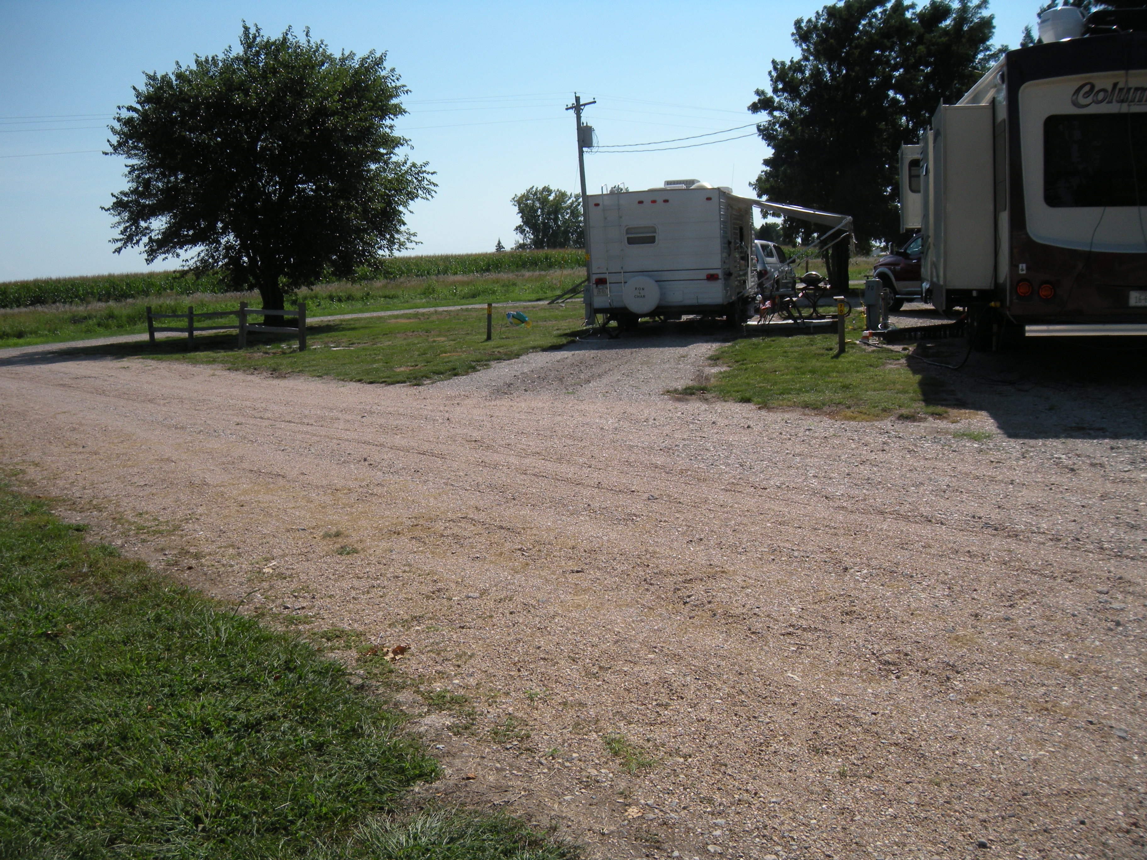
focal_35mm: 35
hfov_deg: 52.6
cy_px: 430
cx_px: 574
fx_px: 1160
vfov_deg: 40.7
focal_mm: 5.9
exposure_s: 1/348
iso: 64
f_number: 6.4
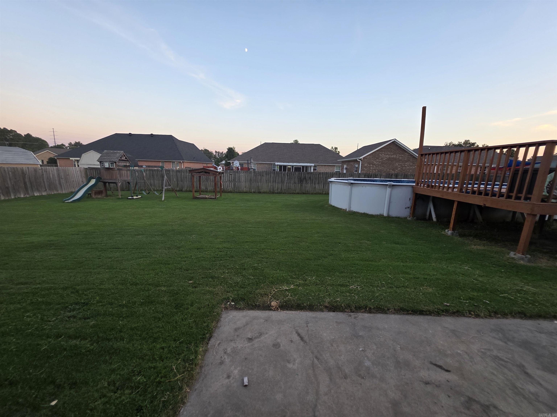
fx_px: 209
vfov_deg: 89.9
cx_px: 278
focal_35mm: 13
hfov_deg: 106.2
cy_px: 208
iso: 100
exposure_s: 1/120
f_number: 1.9
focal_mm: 2.2
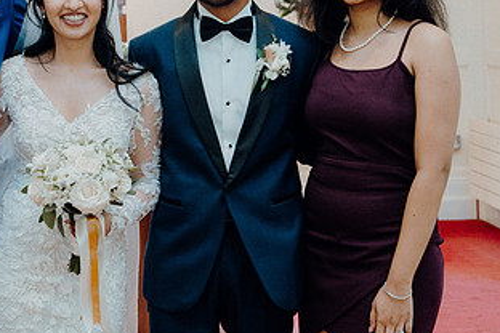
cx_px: 107
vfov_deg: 14.9
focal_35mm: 91
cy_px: 52
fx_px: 1264
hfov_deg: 22.1
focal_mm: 49
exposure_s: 1/160
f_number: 5
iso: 2500
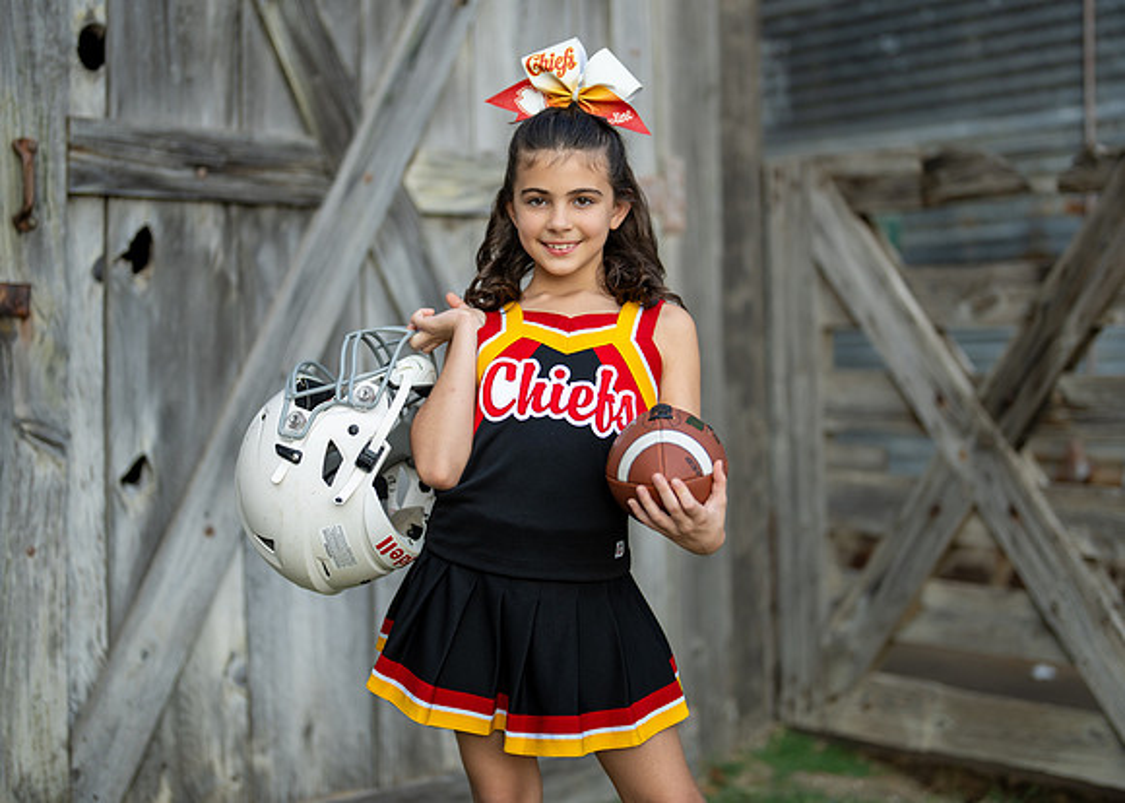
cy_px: 363
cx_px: 570
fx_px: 1865
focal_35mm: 58
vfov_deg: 24.3
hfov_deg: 33.6
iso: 125
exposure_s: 1/2000
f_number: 1.2
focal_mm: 50
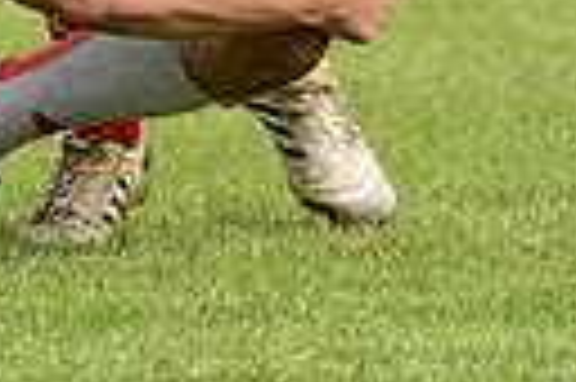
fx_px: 15932
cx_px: -279
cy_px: -456
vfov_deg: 1.4
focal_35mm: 997
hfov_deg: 2.1
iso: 500
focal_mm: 220
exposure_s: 1/1250
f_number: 4
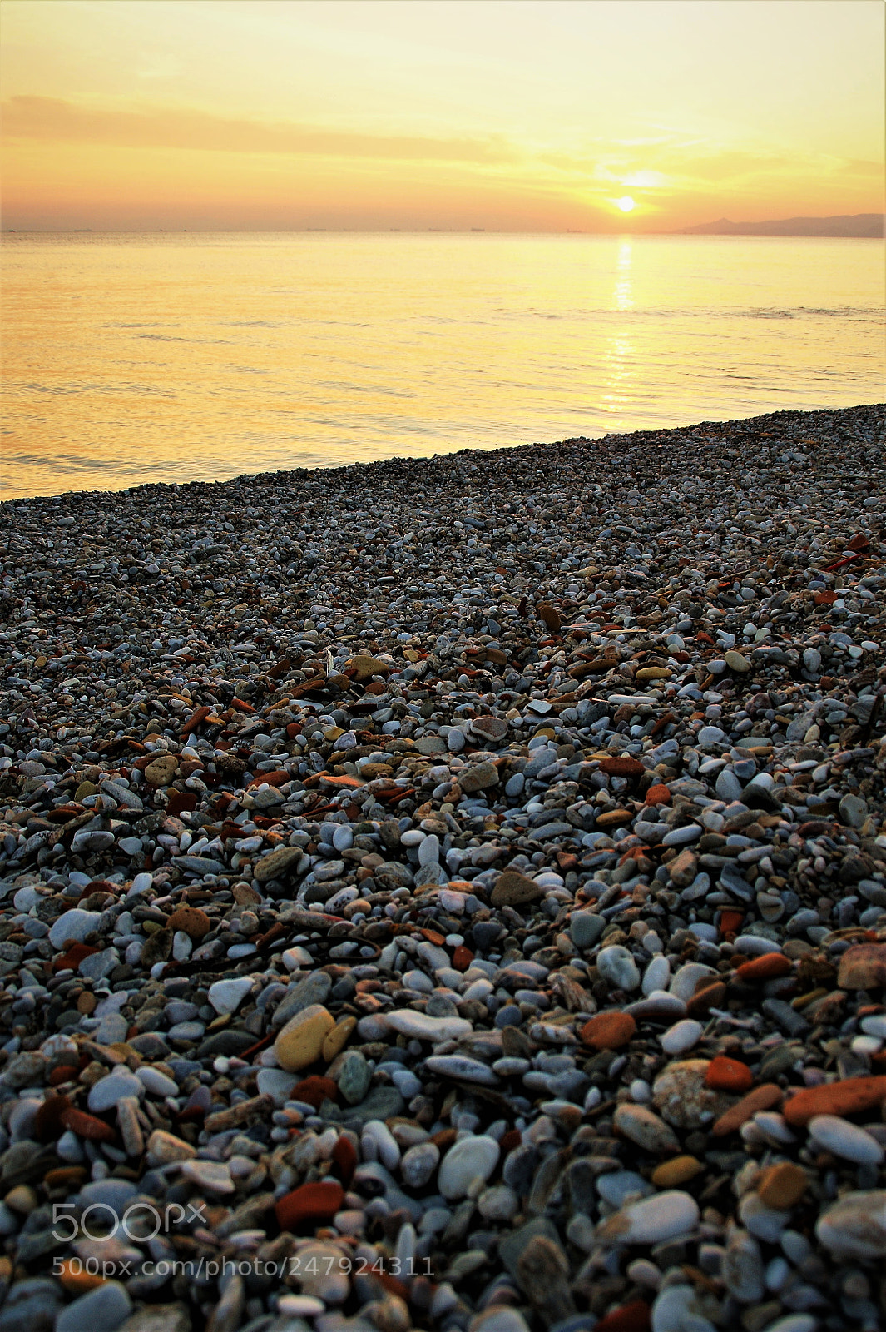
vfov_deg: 57.2
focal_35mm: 33
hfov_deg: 39.9
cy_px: 666
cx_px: 443
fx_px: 1219
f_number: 5
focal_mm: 22
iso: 100
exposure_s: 1/80
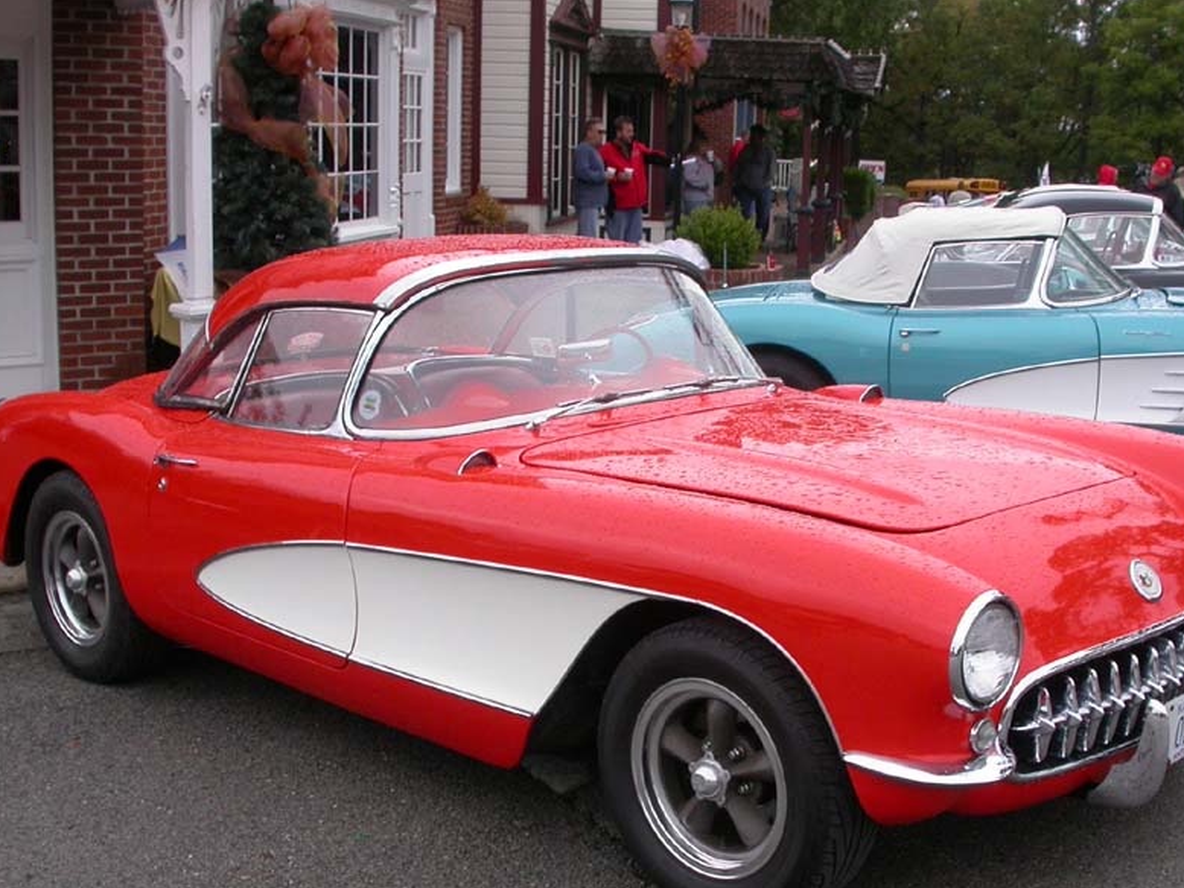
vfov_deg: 29.0
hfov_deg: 38.1
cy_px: 553
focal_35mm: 50
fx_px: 1711
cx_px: 665
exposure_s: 1/163
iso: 100
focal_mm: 7.85
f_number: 5.3
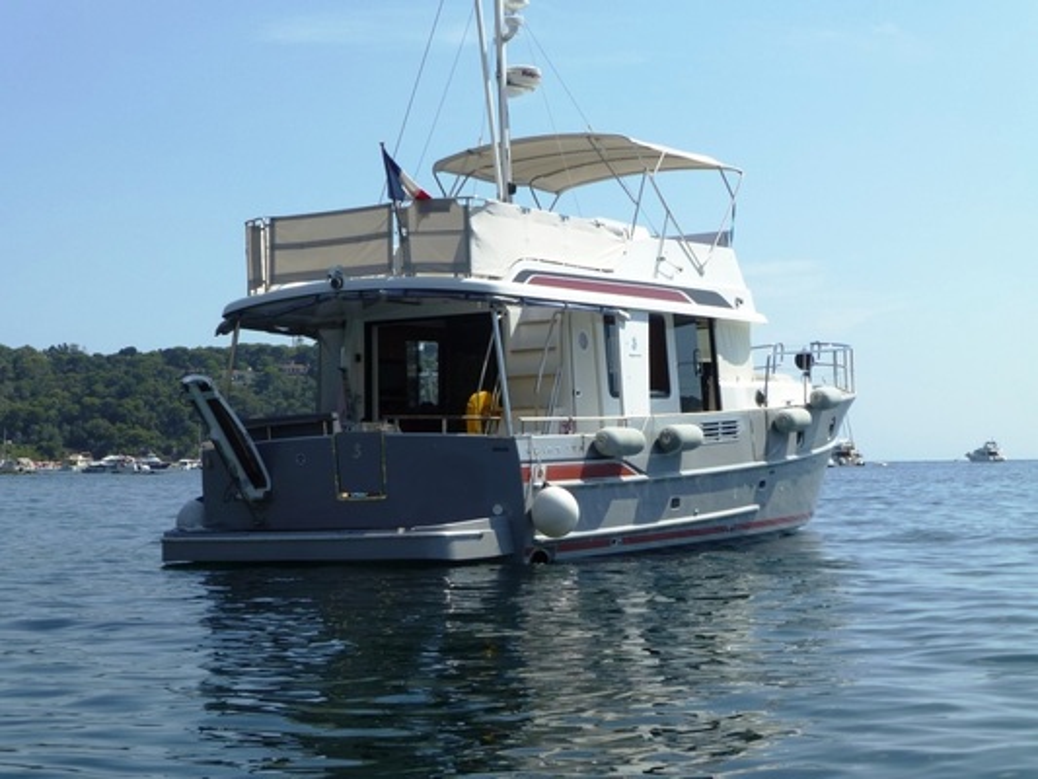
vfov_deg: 24.0
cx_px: 519
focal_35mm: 61
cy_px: 390
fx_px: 1830
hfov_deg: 31.7
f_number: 4.7
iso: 100
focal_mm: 10.3
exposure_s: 1/640
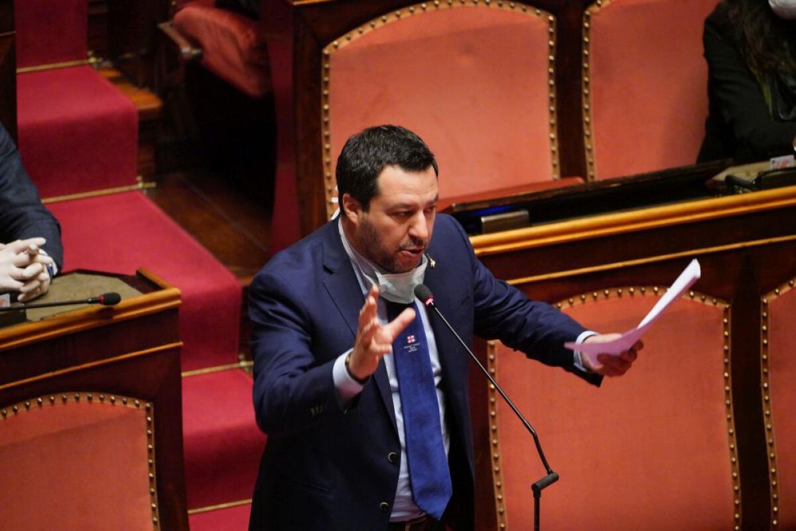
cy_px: 266
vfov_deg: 3.4
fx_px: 8844
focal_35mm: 400
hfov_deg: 5.2
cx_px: 398
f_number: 5.6
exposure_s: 1/160
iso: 12800
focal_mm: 400
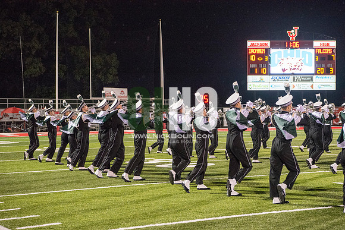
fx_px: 671
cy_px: 115
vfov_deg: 19.5
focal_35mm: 70
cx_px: 172
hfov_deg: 28.8
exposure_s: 1/320
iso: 5000
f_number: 5.6
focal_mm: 70
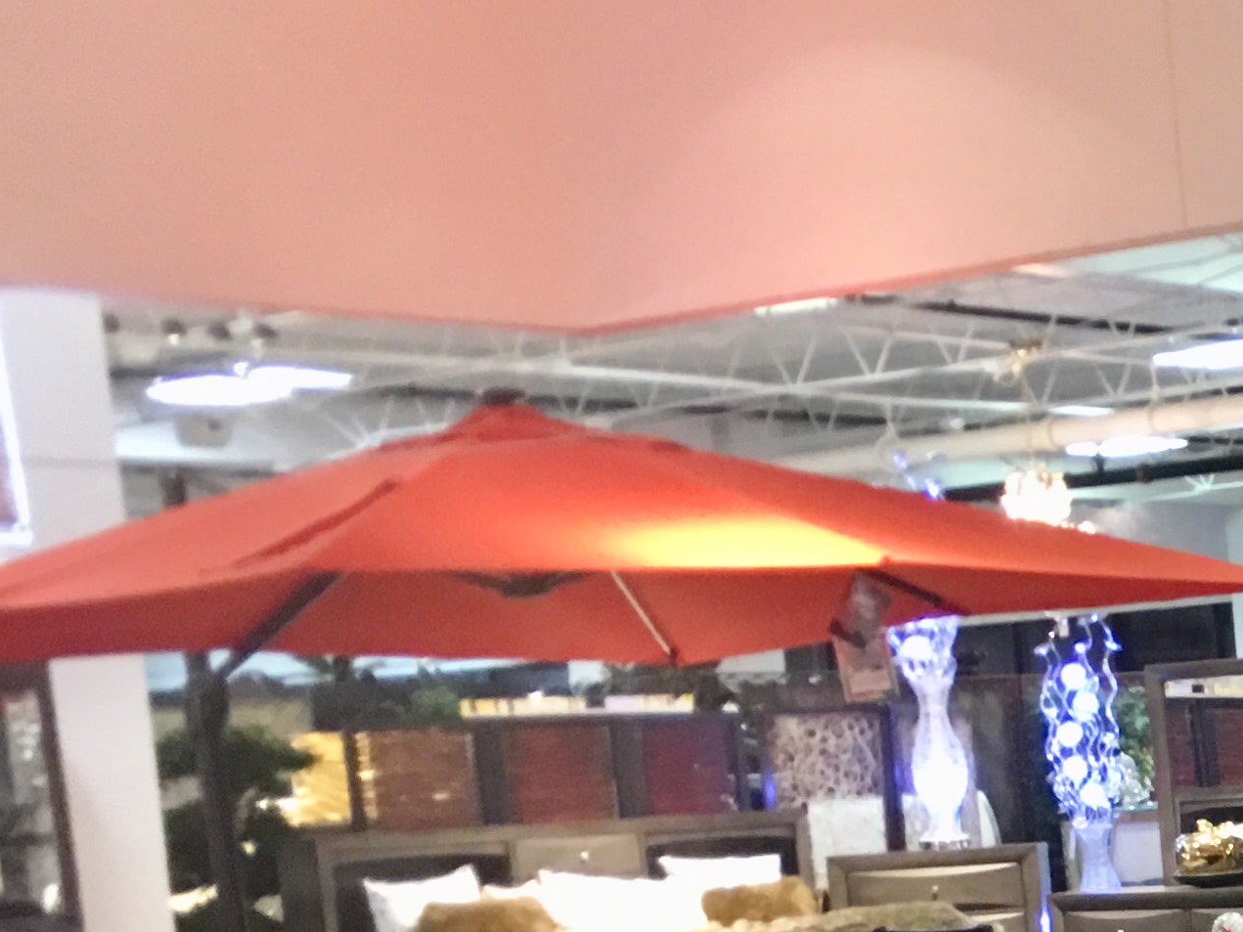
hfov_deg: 18.4
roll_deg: +3.3
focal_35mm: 92
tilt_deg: -7.3
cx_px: 1966
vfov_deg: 15.4
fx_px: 3303
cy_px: 1168
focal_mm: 4.15
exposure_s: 1/15
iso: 80
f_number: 2.2
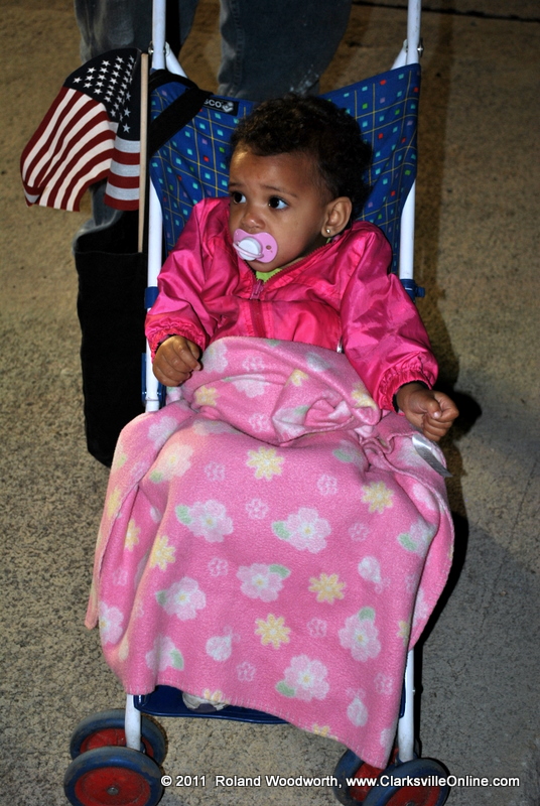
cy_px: 403
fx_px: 1345
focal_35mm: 60
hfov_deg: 22.7
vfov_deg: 33.4
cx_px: 270
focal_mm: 40
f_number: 5.3
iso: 200
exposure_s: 1/60
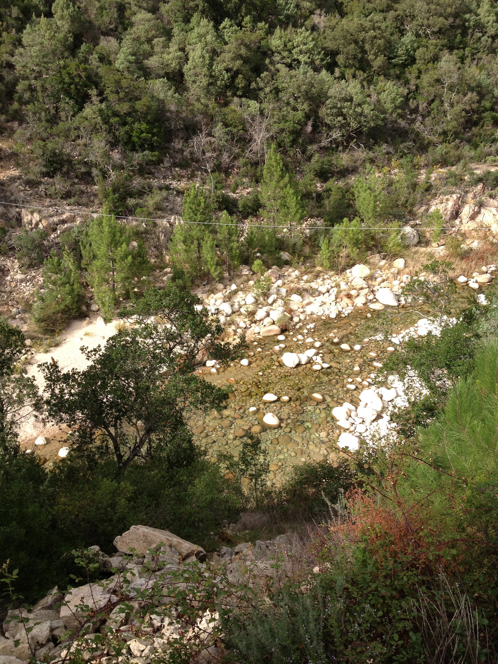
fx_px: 671
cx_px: 249
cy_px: 332
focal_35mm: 35
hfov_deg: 40.7
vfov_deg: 52.6
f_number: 2.4
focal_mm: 4.28
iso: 64
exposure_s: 1/627
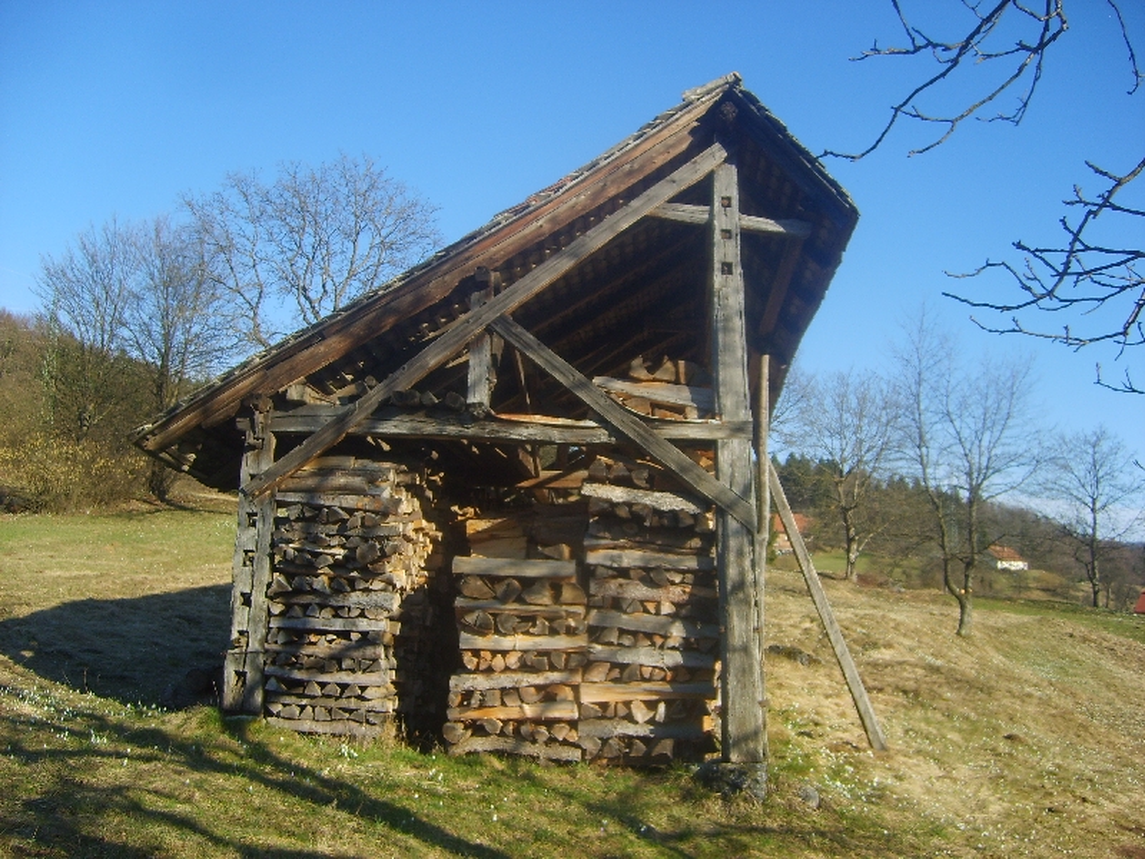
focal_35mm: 35
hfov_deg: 52.6
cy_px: 430
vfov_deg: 40.7
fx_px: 1158
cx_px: 572
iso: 50
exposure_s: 1/500
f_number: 2.8
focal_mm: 5.8
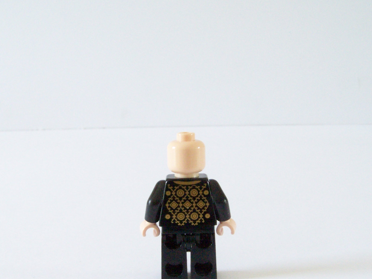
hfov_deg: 38.2
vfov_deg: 29.0
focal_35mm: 50
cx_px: 200
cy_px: 178
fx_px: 537
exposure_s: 1/6
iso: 400
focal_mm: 6.3
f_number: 7.1
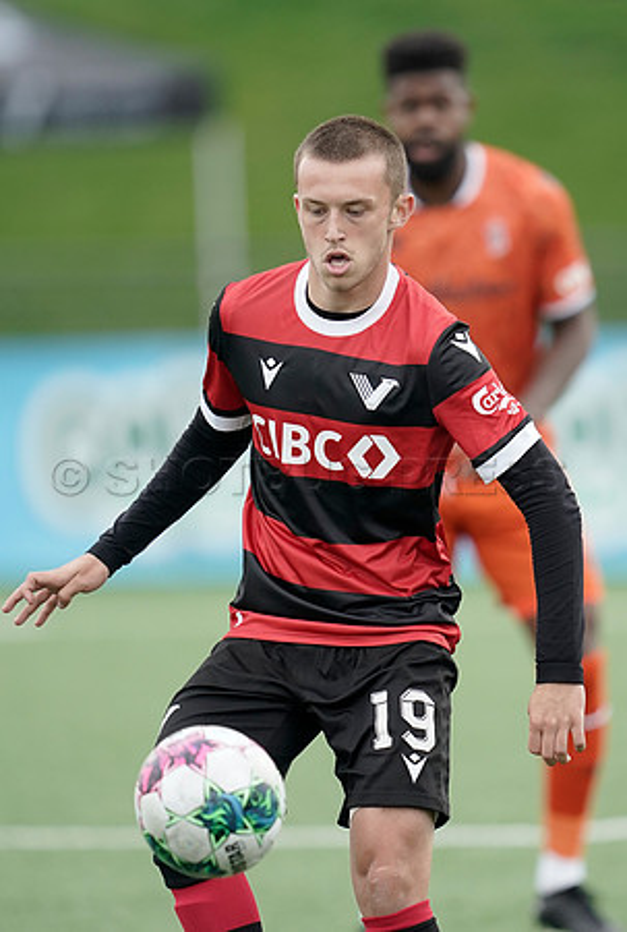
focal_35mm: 400
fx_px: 10378
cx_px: 314
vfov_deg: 5.1
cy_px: 466
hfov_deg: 3.5
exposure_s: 1/1600
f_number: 2.8
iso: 1250
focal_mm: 400
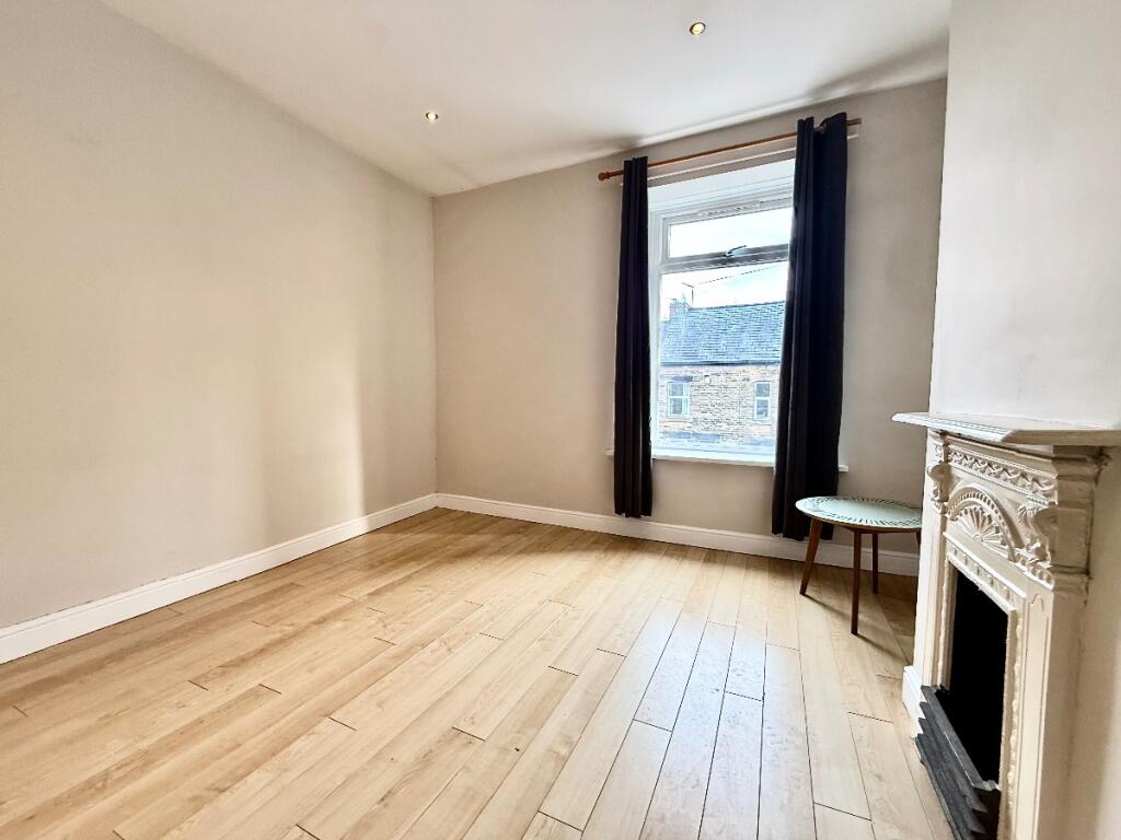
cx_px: 560
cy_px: 420
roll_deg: -1.6
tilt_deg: -3.3
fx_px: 453
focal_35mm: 14
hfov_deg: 102.1
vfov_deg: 85.7
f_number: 2.2
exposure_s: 1/100
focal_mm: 2.22
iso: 160
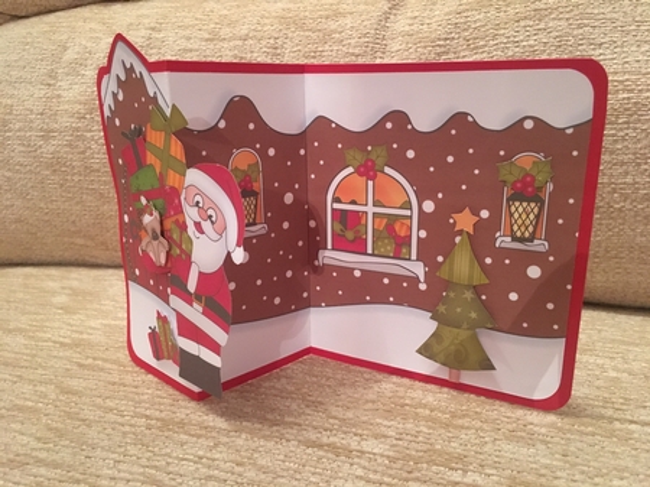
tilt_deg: -21.8
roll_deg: +1.8
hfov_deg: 61.7
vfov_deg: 48.2
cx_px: 325
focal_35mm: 29
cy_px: 244
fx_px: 544
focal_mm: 4.15
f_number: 2.2
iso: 320
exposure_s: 1/17
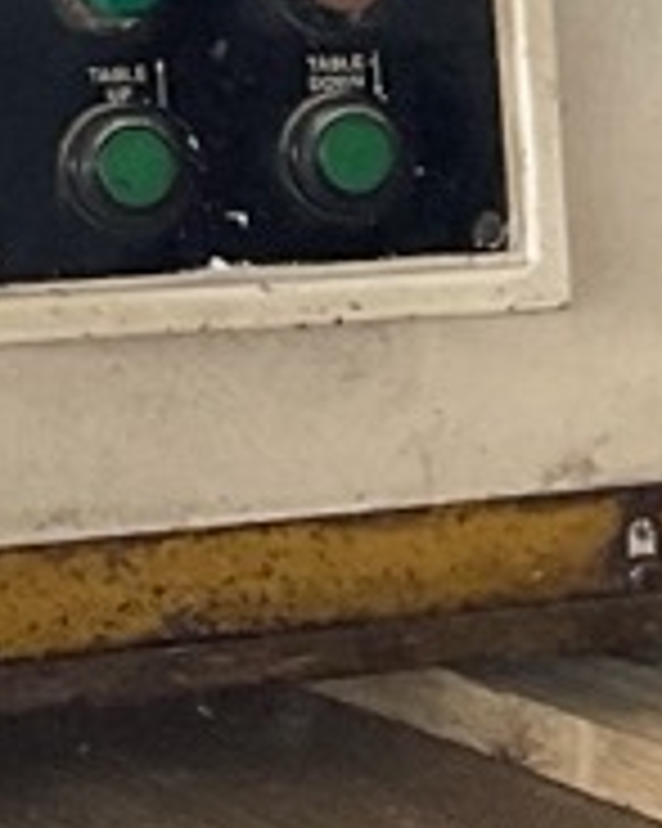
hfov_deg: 6.1
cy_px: 814
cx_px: 1279
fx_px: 6030
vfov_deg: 7.8
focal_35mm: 246
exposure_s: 1/122
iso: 64
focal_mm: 3
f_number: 1.8
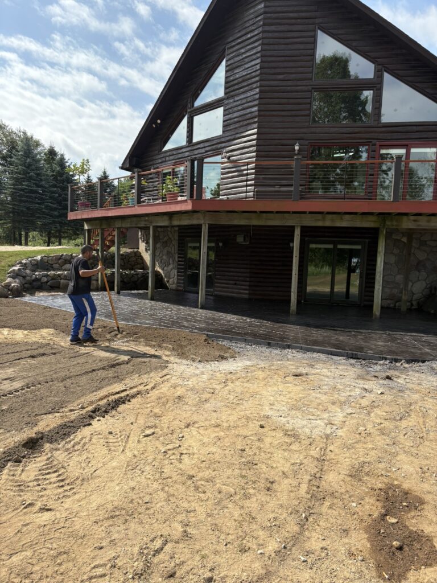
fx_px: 438
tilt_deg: -4.5
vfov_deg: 67.3
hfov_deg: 53.1
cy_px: 292
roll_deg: -2.4
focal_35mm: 26
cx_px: 218
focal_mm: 5.96
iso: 64
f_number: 1.6
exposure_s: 1/3125
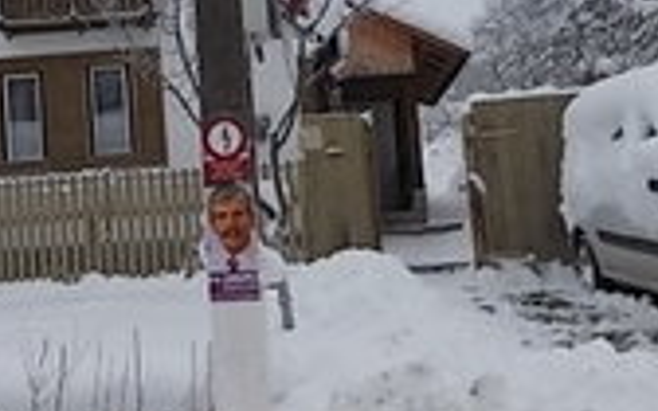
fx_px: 1112
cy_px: 166
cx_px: 231
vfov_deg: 20.9
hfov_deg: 32.7
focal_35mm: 62
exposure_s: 1/250
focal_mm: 4
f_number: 5.4
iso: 80
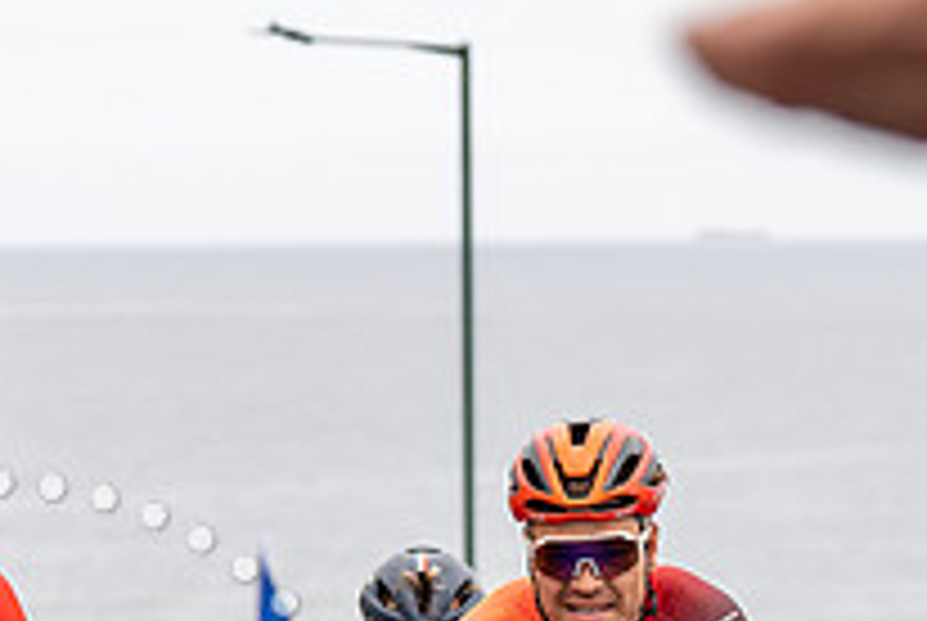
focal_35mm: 211
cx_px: 698
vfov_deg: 6.5
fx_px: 5441
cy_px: 664
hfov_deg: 9.7
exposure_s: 1/1000
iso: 320
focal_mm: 75
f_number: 3.5
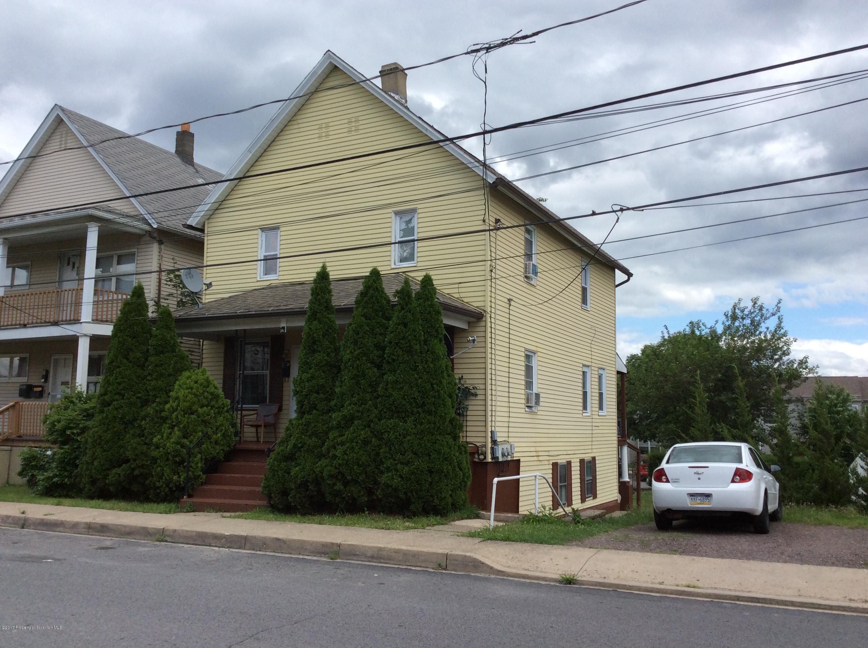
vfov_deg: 44.1
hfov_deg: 56.9
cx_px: 434
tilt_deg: +6.2
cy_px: 324
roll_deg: -0.9
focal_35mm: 32
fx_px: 801
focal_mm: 3.3
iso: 32
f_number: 2.4
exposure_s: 1/1300
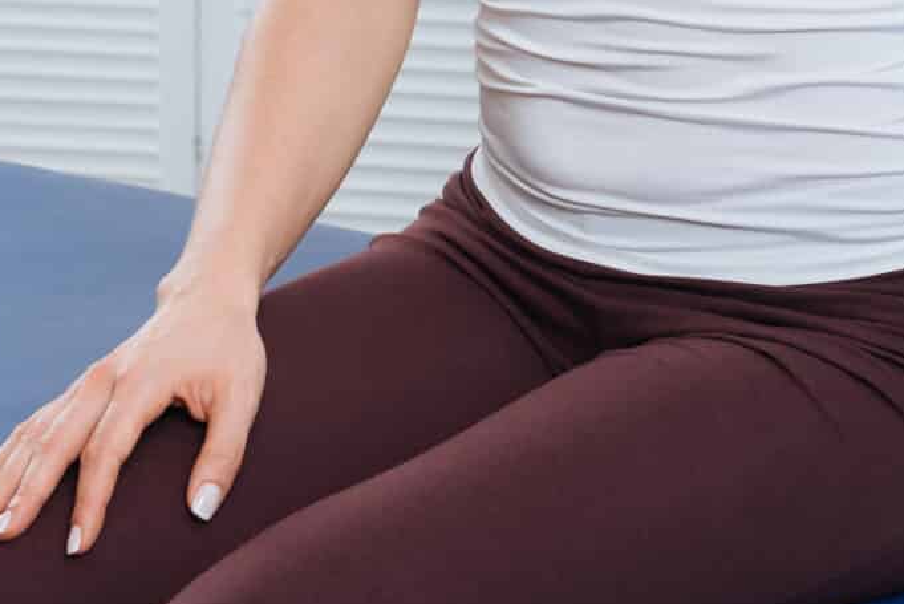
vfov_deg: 7.1
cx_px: 913
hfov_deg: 10.8
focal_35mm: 188
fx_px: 4724
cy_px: -483
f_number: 6.3
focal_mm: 50
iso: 100
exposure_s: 1/200
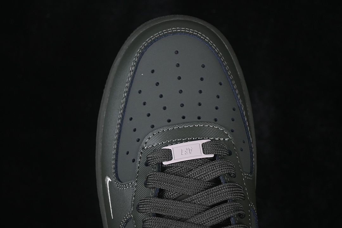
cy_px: 114
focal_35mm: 75
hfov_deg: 27.0
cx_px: 171
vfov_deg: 18.2
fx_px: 712
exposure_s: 1/60
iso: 160
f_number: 6.3
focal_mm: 50
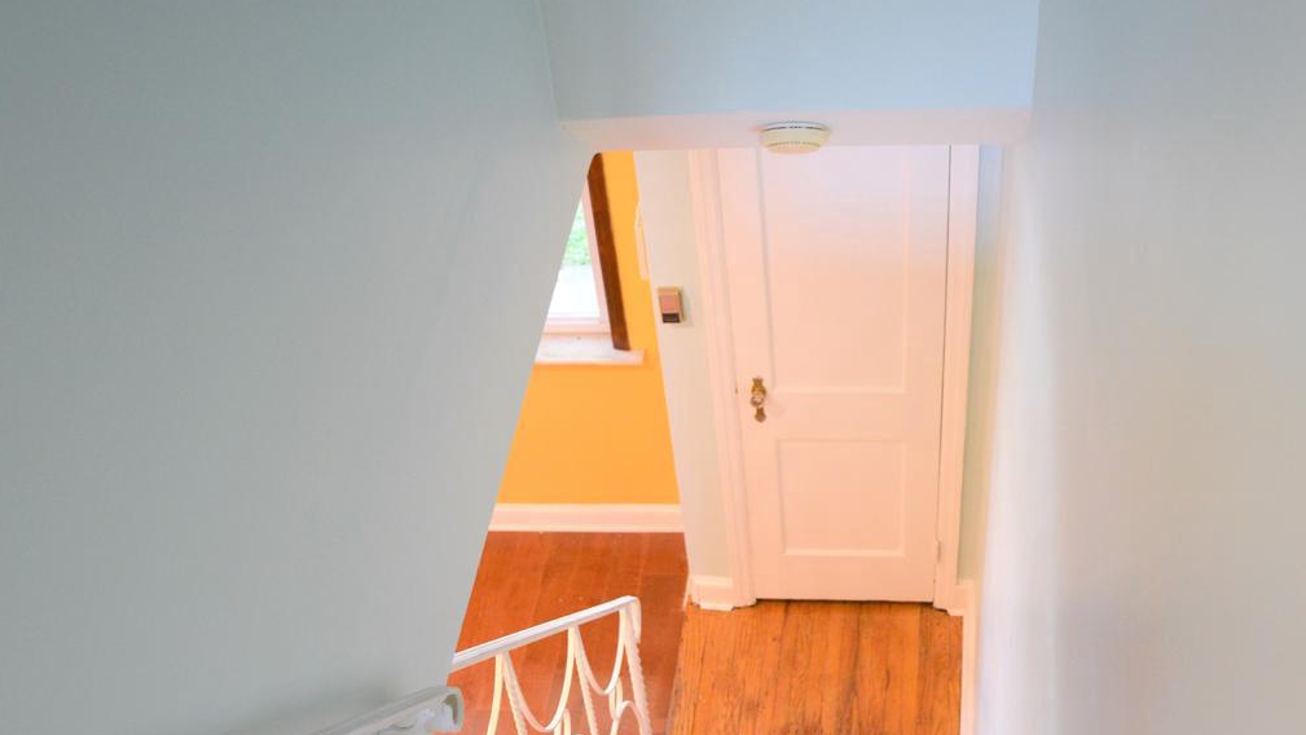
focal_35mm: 43
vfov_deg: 26.2
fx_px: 1489
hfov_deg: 47.3
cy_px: 740
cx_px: 652
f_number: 3.5
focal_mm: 18
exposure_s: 1/60
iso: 640
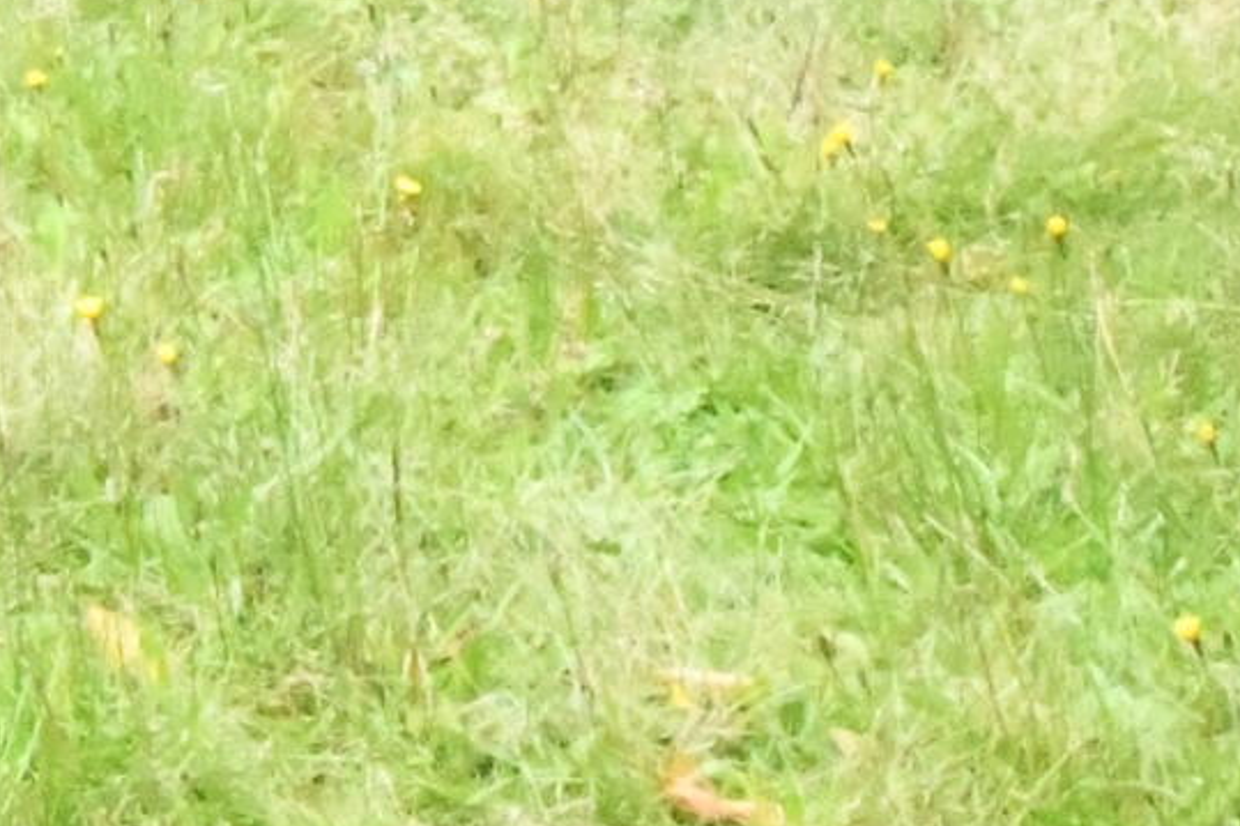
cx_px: -805
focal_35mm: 167
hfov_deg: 11.6
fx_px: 5750
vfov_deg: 7.5
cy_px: -1379
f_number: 20
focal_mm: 20
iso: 10000
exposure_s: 1/160
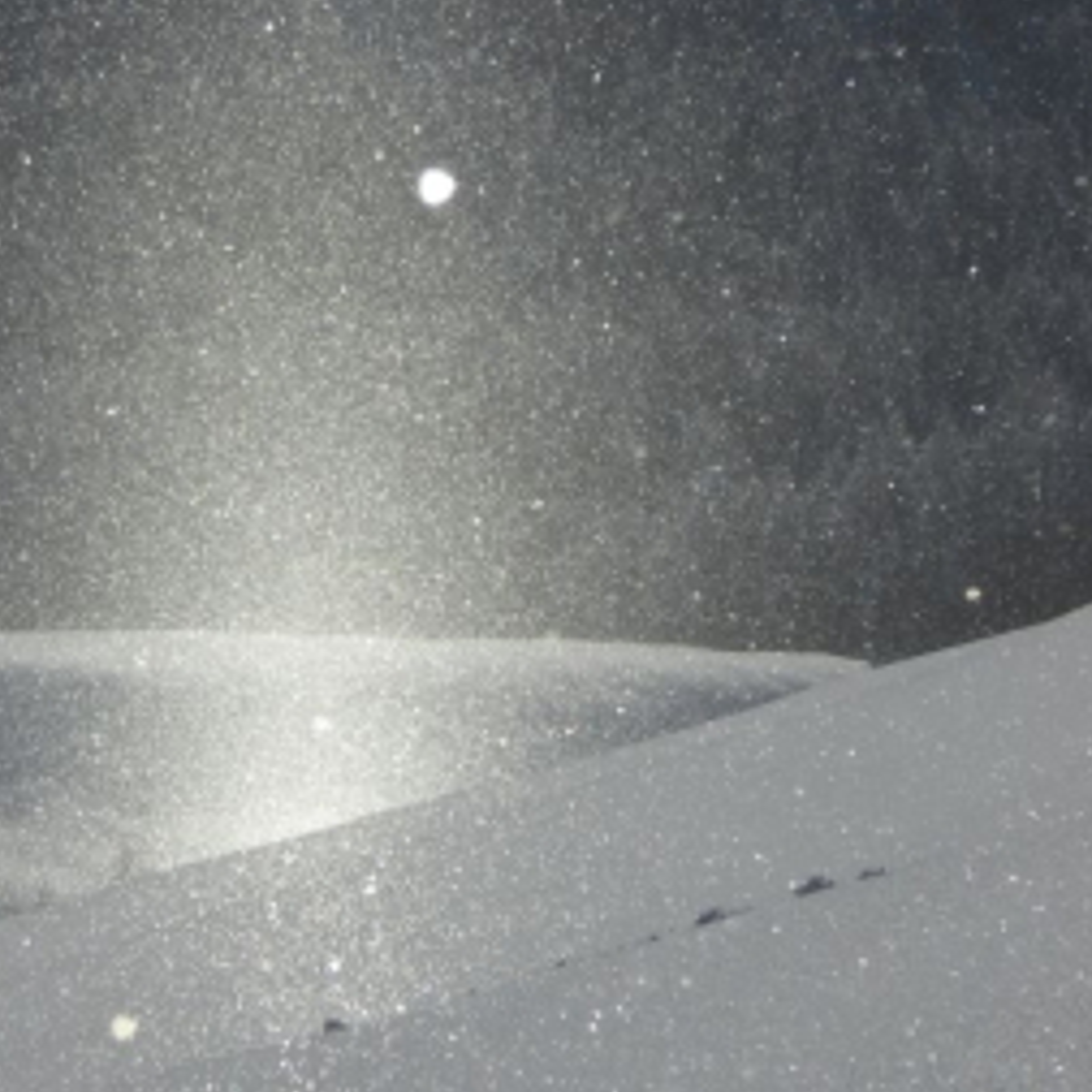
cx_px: 244
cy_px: 673
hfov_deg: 7.4
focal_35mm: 237
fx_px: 8459
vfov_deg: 7.4
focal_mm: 25.6
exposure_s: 1/2000
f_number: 8
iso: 100
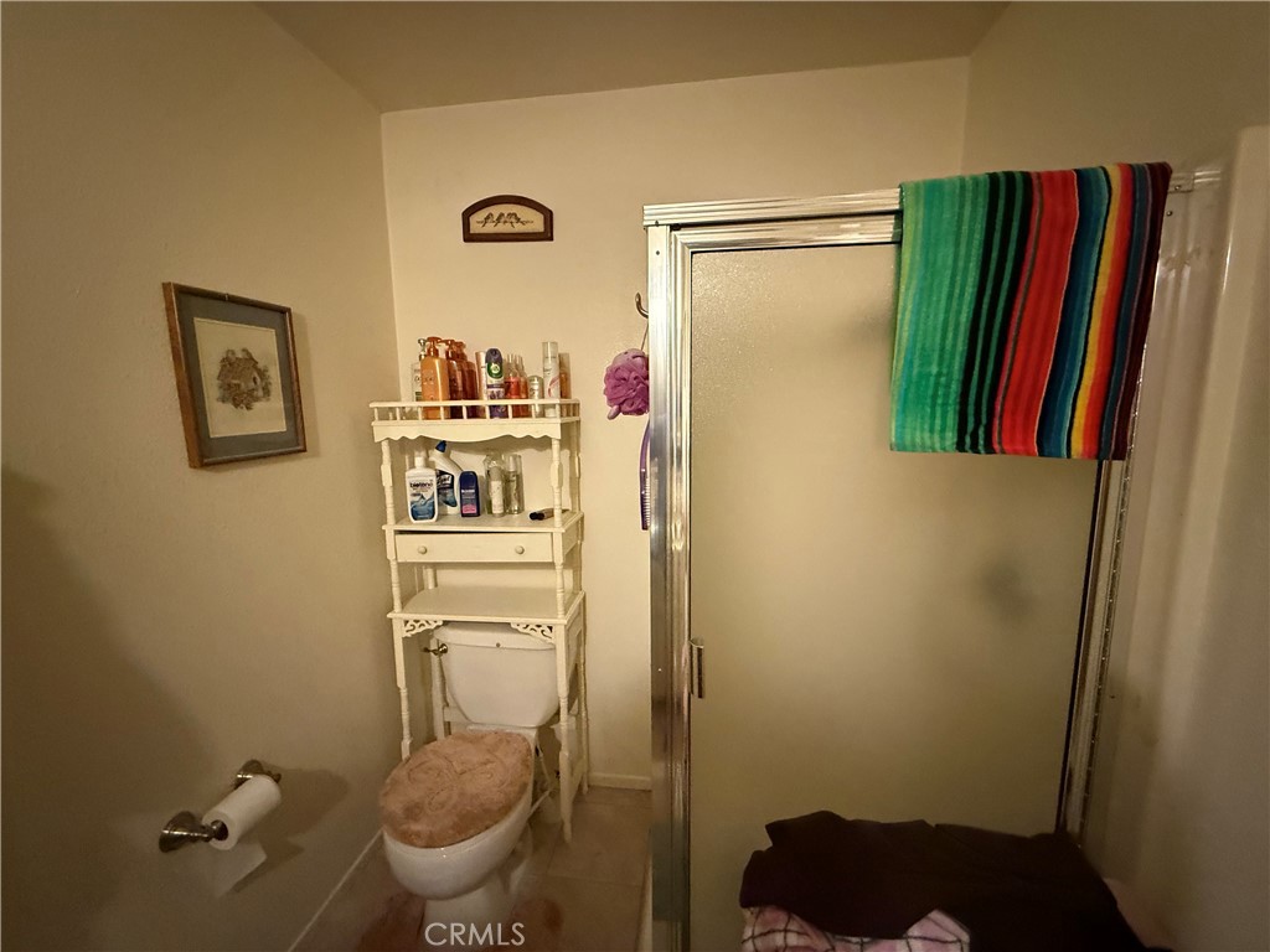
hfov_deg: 102.1
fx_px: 514
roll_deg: +1.5
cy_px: 476
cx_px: 635
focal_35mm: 14
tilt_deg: -8.2
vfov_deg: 85.7
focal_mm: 2.22
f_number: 2.2
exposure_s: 1/40
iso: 1000
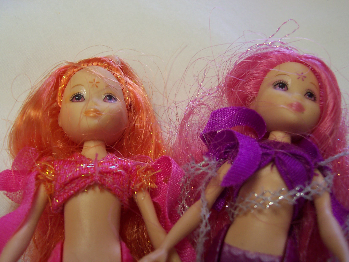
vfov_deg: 38.7
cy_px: 131
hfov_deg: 50.1
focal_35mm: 37
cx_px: 174
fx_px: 373
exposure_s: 1/45
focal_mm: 5.6
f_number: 2.8
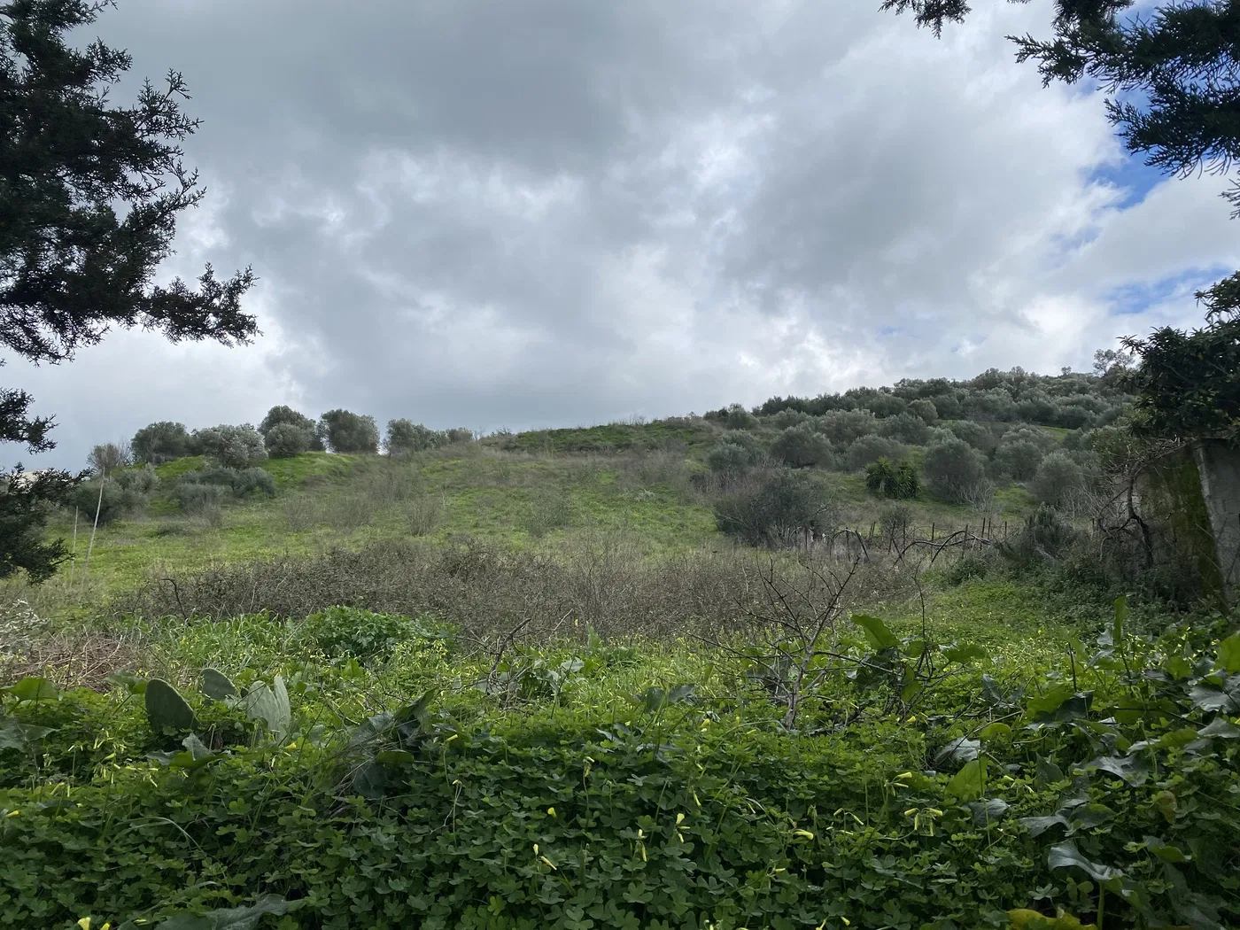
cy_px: 465
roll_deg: +0.6
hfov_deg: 67.3
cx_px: 620
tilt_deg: +14.0
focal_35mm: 26
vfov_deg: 53.1
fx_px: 931
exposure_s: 1/2463
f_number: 1.8
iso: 32
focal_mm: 4.25
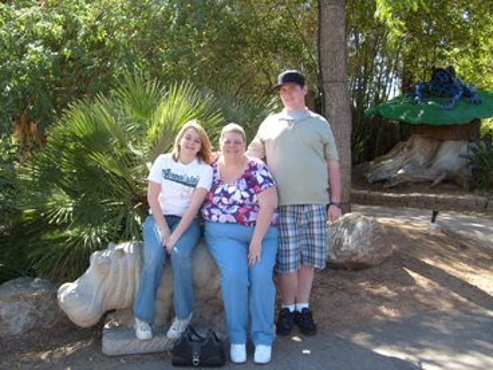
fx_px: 498
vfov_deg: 40.7
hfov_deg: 52.6
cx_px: 246
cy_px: 185
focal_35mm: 35
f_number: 2.8
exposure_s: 1/350
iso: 80
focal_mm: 5.8
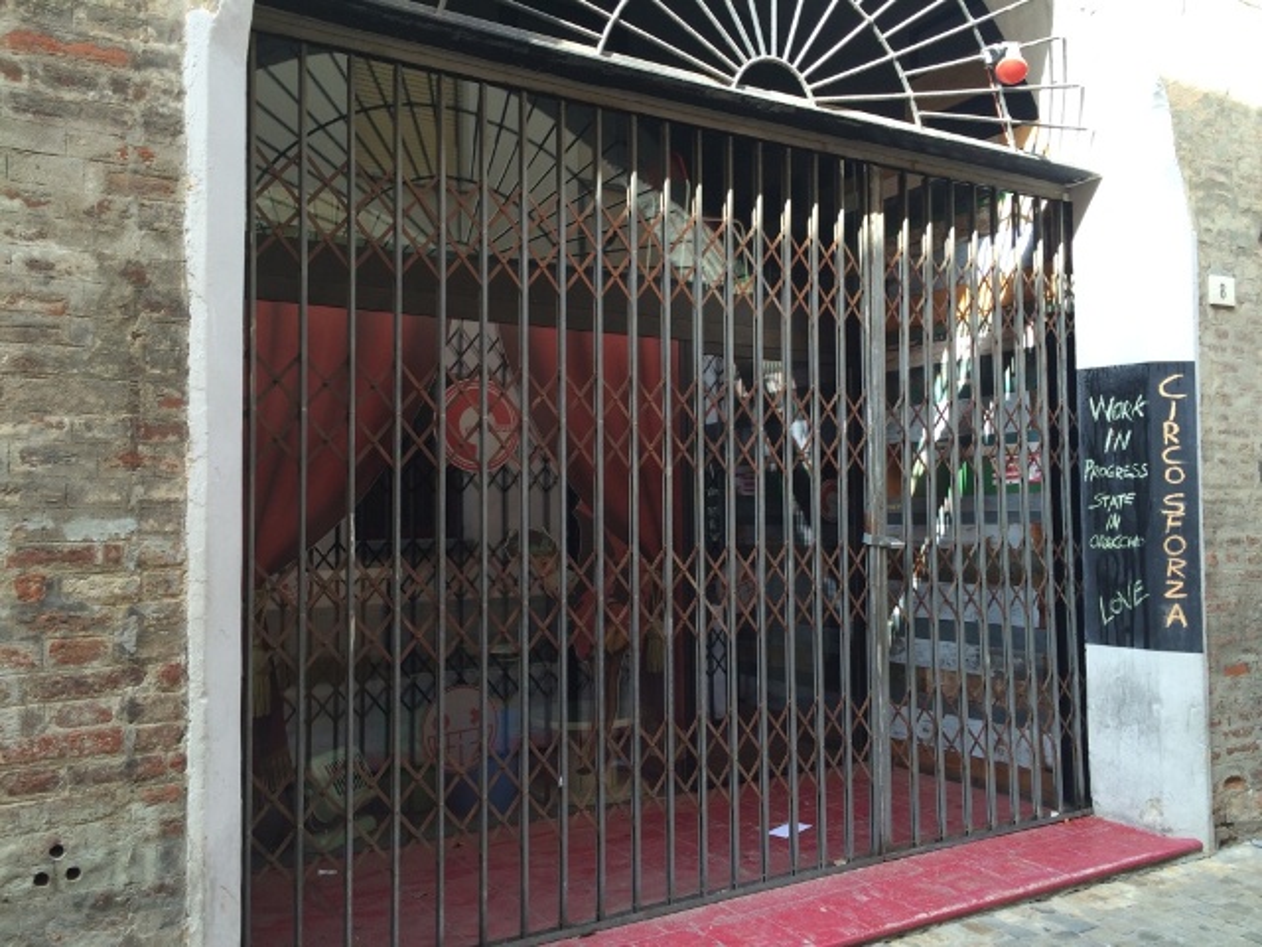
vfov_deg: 46.8
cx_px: 631
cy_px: 474
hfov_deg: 60.0
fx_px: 1094
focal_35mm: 30
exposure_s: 1/120
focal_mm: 4.12
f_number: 2.2
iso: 40
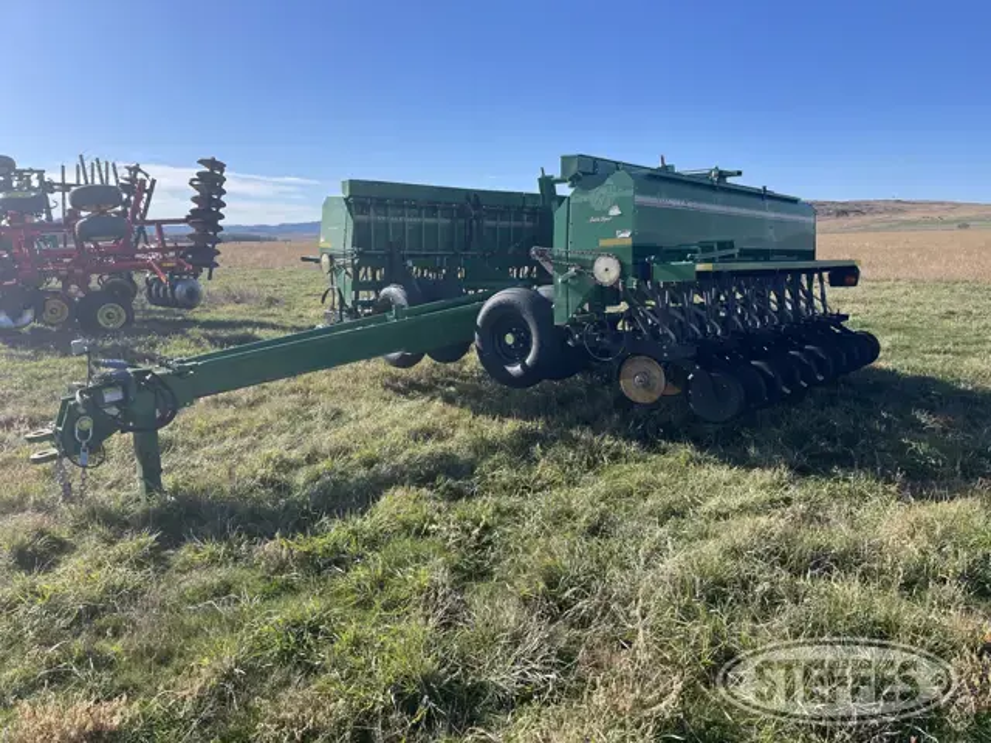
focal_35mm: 26
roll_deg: +0.1
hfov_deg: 67.3
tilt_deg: -10.7
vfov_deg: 53.1
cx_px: 496
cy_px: 372
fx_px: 744
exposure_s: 1/2488
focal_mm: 5.1
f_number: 1.6
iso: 32
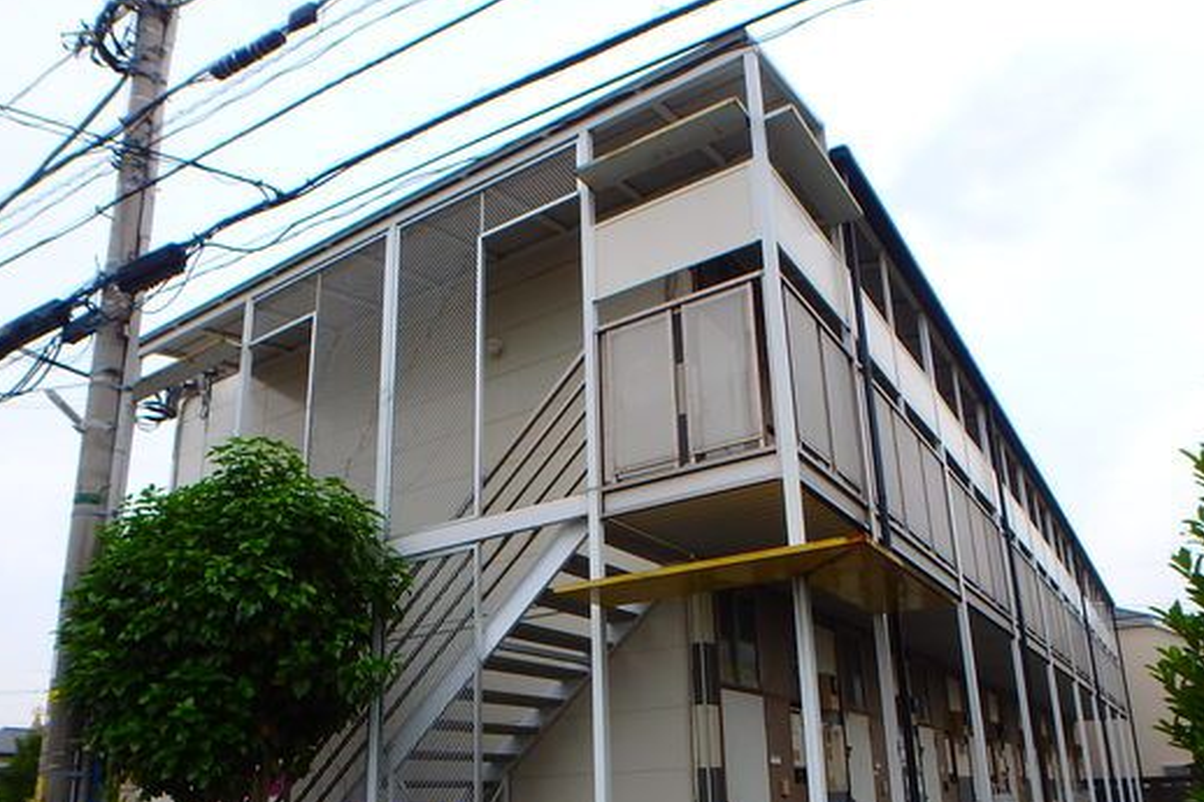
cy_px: 539
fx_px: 903
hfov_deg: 67.4
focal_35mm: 27
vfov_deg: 47.1
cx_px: 614
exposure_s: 1/320
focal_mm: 3.7
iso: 125
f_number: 3.5
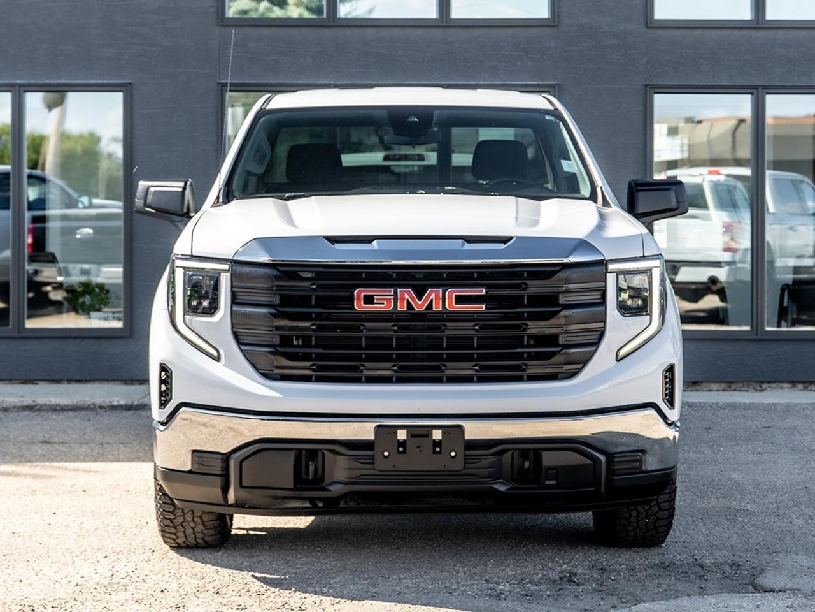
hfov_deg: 24.7
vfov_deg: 18.6
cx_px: 407
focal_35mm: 79
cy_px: 193
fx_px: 1861
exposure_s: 1/160
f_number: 4
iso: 100
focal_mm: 50
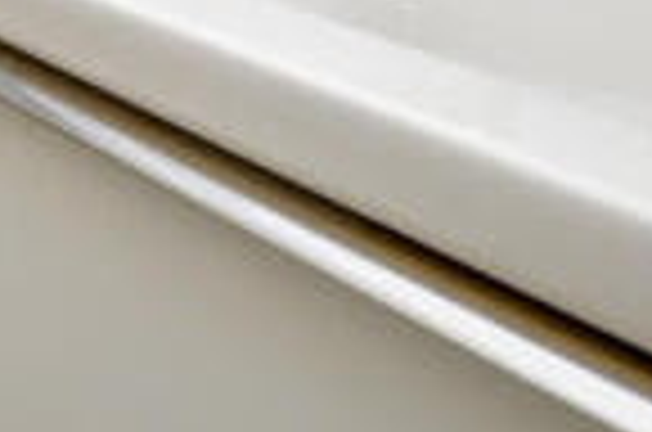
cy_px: -374
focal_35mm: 68
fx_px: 1229
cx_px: -405
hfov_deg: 22.5
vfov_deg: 16.3
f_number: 5
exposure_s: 1/100
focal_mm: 10
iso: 400
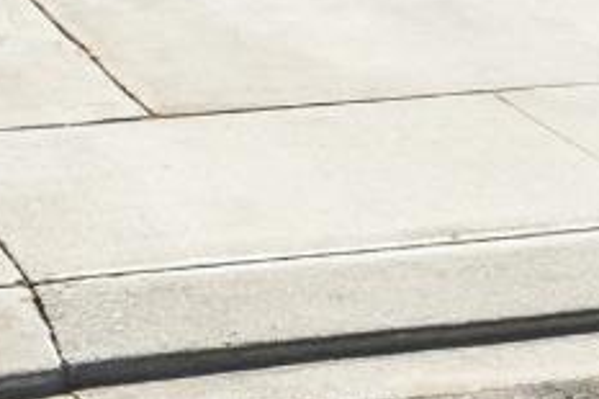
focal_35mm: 135
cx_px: 406
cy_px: -691
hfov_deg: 15.2
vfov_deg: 8.8
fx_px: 2245
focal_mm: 21
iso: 320
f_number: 9
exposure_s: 1/60
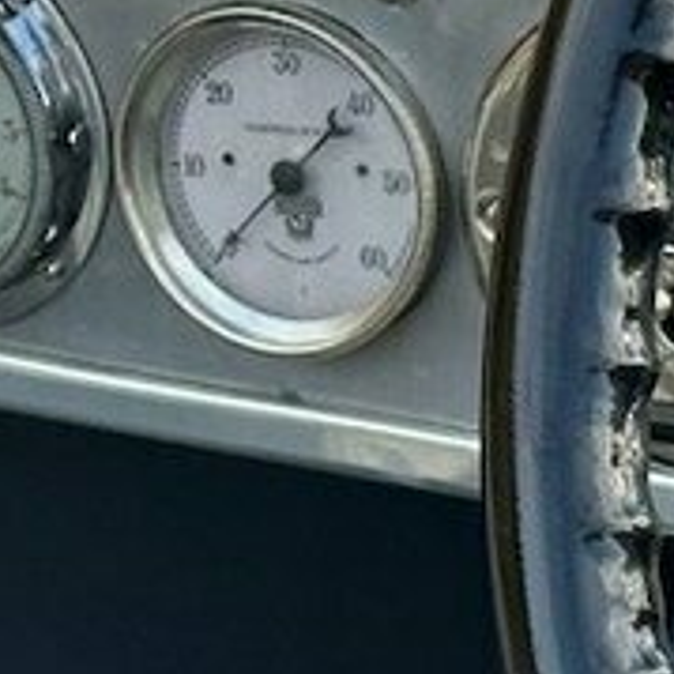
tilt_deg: -23.4
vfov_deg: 6.2
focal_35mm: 284
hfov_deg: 6.0
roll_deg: -1.4
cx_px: 1442
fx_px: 6256
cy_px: 384
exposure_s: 1/756
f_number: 1.78
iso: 64
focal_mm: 6.86
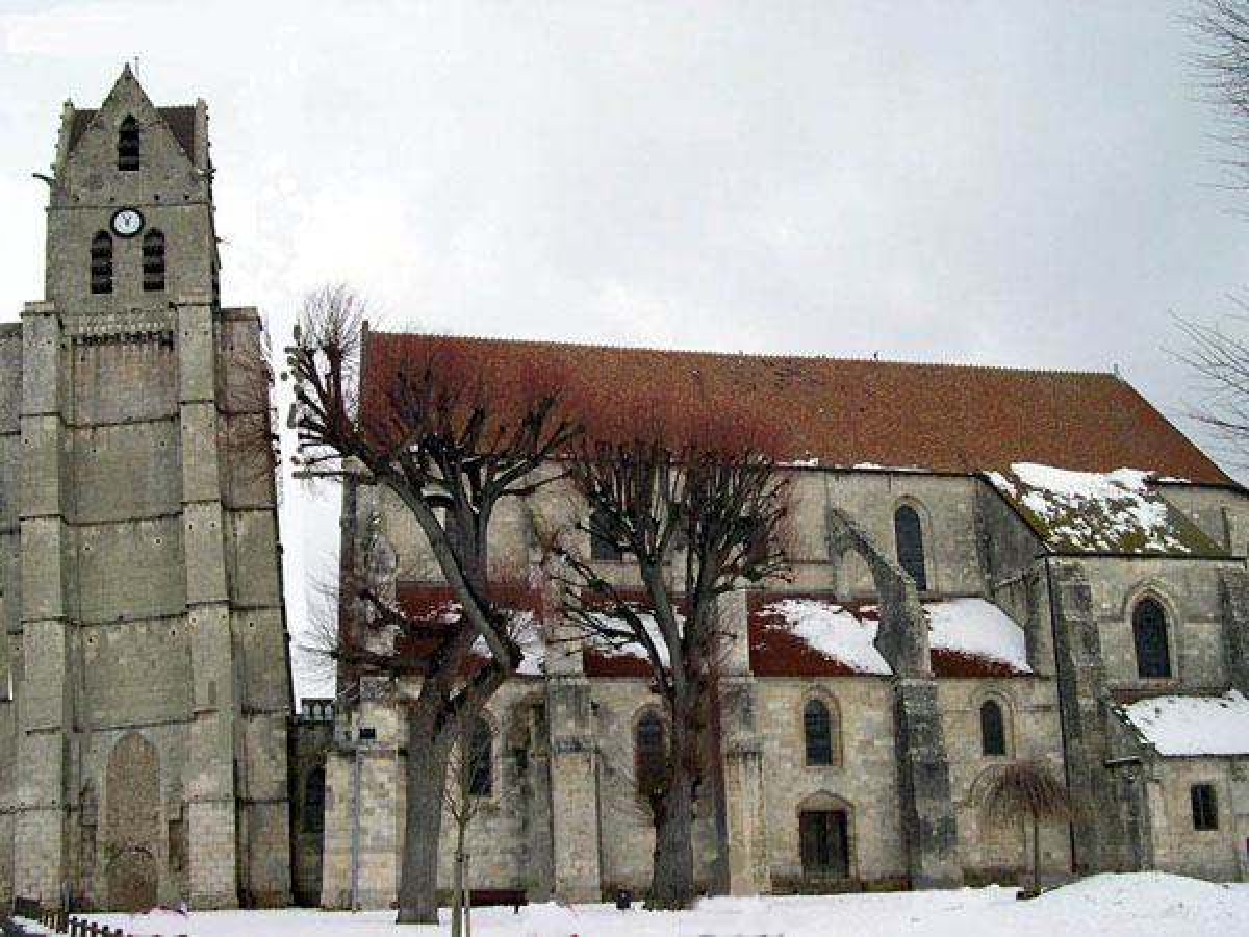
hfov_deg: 49.0
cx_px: 624
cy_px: 468
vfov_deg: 37.7
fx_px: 1371
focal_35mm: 38
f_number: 7.6
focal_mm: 8
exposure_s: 1/228
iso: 100
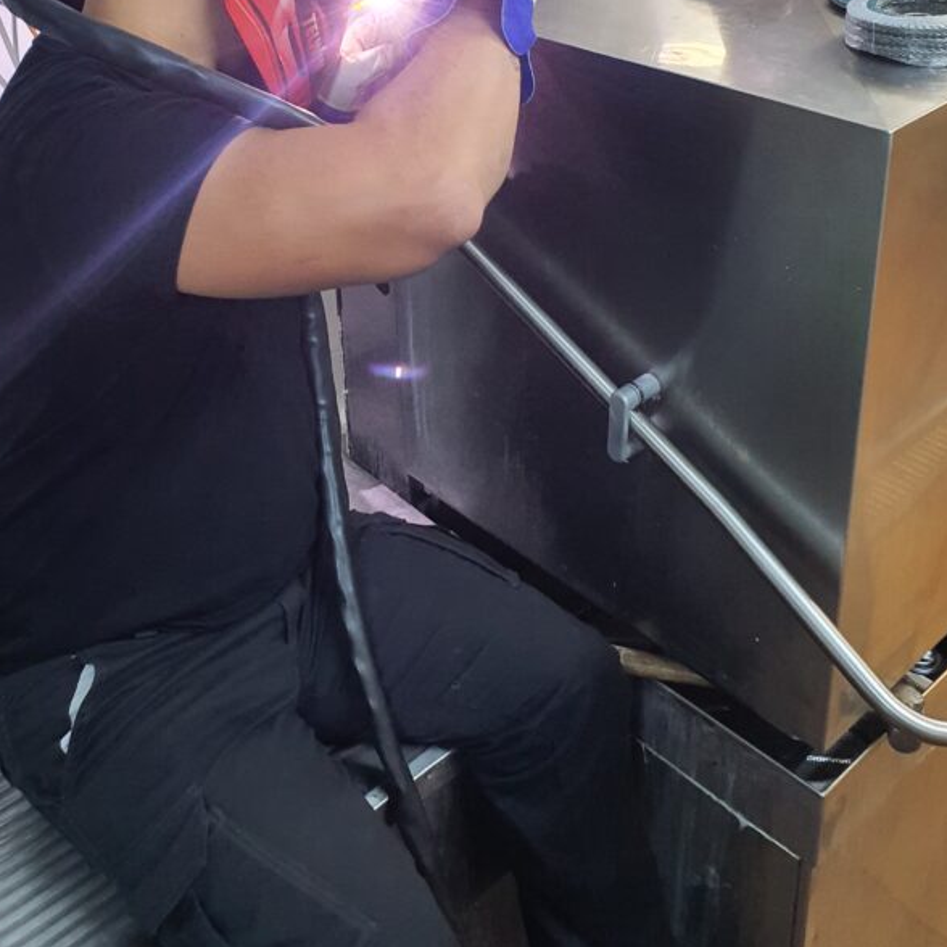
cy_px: 180
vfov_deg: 40.1
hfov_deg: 41.7
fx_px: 1238
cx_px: 387
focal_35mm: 40
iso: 320
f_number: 2.4
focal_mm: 4.3
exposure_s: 1/50
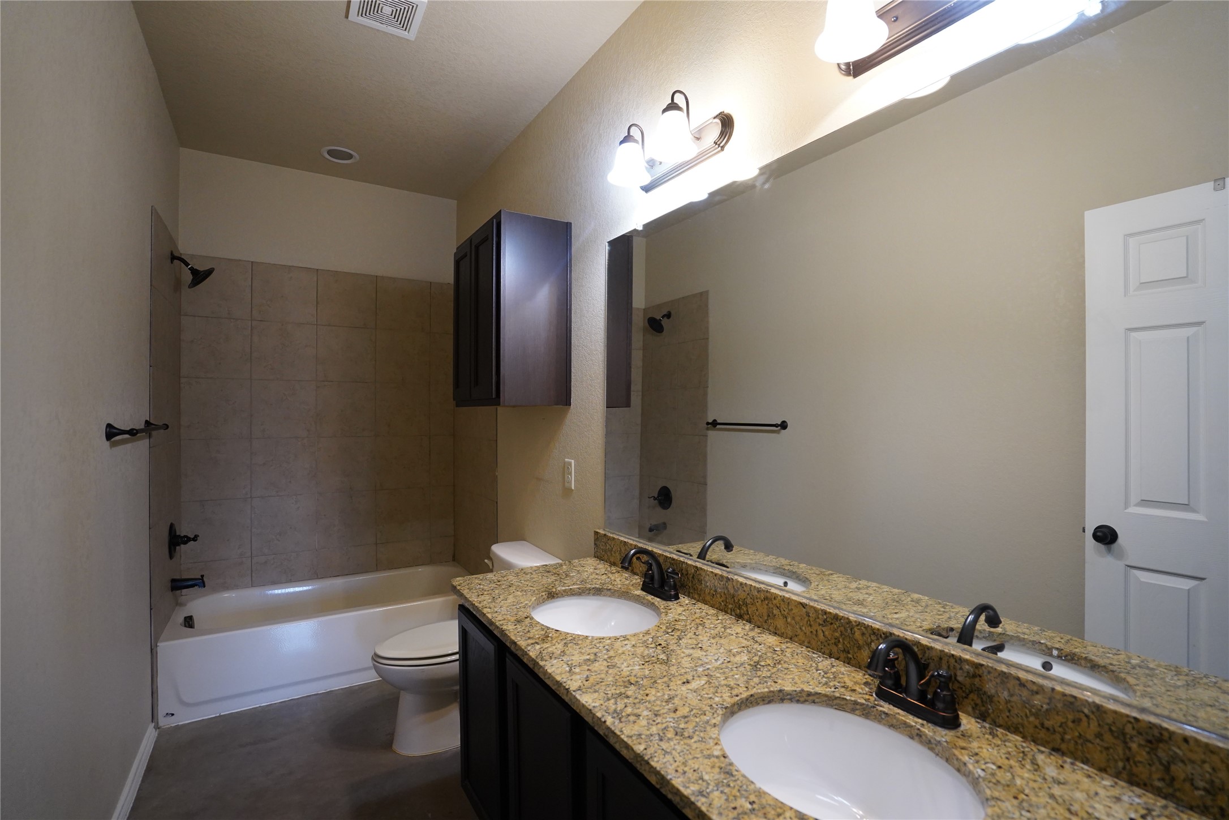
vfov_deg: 73.7
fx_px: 546
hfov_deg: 96.7
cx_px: 614
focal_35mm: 16
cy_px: 410
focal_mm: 16
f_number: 4
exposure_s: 1/160
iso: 3200
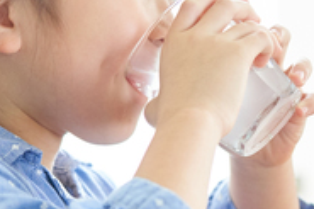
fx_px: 2109
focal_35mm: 242
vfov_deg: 5.7
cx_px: 324
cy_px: 104
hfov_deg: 8.5
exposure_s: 1/160
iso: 1600
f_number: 3.2
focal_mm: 70
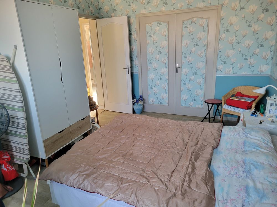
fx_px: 208
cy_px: 104
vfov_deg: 53.1
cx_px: 138
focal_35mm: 26
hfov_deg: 67.3
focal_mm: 5.4
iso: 200
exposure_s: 1/100
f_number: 1.8
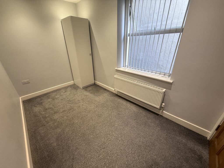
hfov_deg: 102.1
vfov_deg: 85.7
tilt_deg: -25.7
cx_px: 112
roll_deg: +0.8
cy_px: 84
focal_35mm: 14
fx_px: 91
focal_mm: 2.22
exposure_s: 1/100
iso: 250
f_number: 2.2
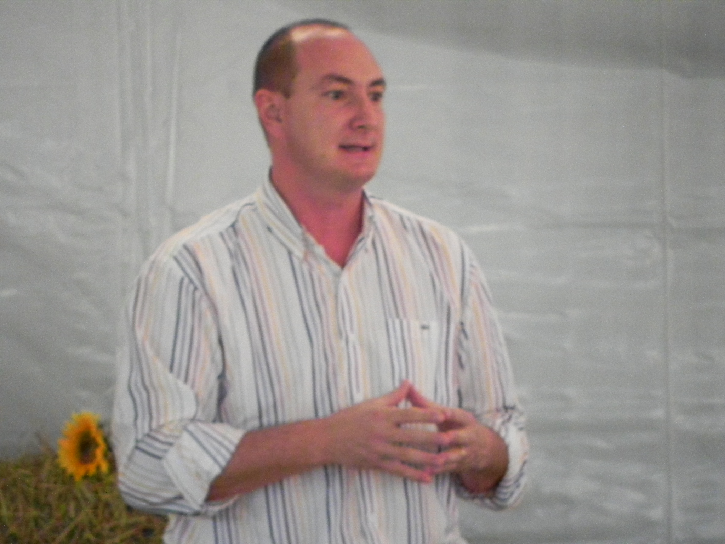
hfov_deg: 2.9
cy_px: 272
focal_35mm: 678
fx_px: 14200
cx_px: 362
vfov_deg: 2.2
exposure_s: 1/77.2
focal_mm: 120
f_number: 5
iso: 1600
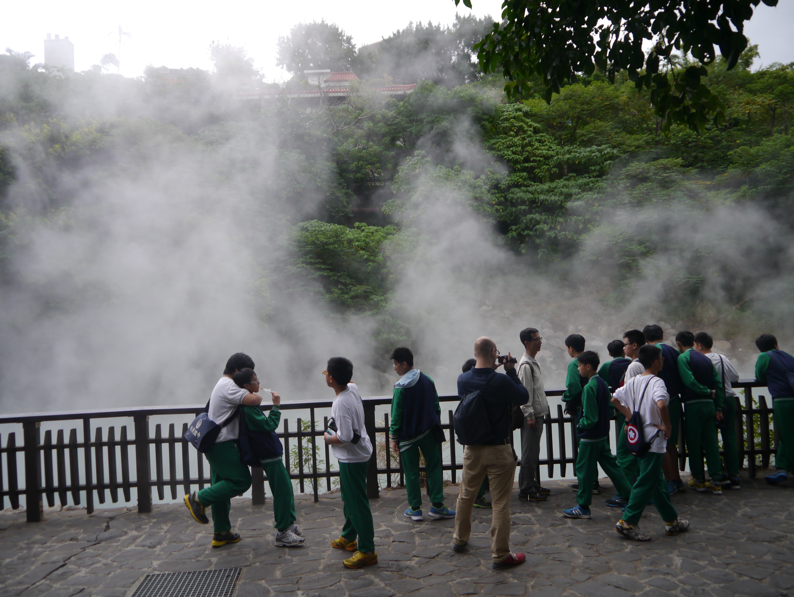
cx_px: 397
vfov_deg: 49.8
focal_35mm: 28
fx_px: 643
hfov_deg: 63.4
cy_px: 298
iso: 160
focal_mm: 14
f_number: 4
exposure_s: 1/125
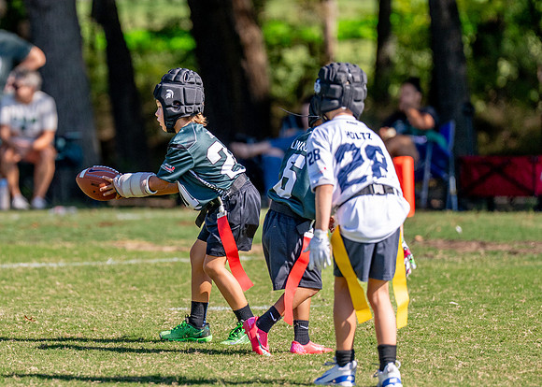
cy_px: 170
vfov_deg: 3.6
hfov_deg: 5.0
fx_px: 6151
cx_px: 165
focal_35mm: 400
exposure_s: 1/4000
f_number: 2.8
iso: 250
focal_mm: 200
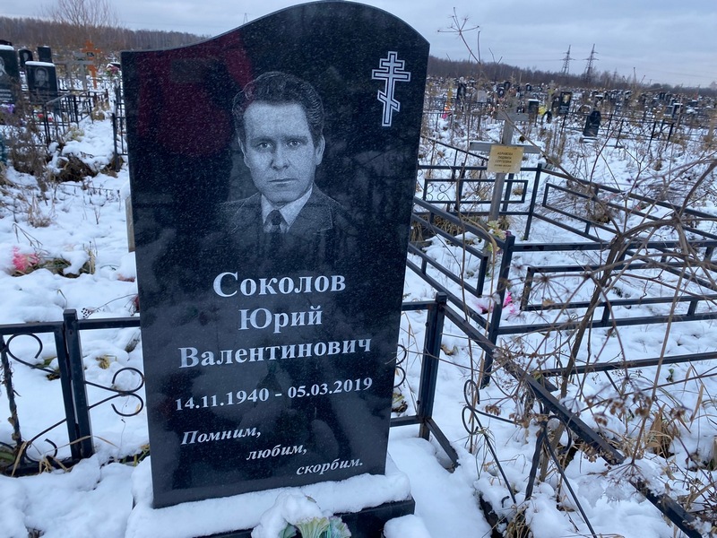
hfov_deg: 67.3
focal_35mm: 26
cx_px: 358
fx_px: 539
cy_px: 269
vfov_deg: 53.1
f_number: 1.8
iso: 32
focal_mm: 4.25
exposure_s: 1/144
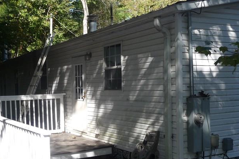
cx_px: 86
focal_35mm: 49
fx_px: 325
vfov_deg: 27.5
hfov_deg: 40.0
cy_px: 96
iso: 100
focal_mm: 4.7
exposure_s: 1/320
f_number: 3.3
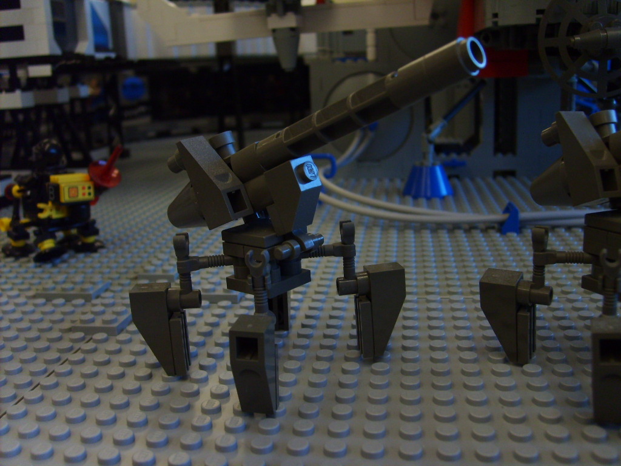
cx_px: 310
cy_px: 233
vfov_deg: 40.7
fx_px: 628
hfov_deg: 52.6
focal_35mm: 35
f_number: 2.8
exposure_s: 1/30
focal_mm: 5.8
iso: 100
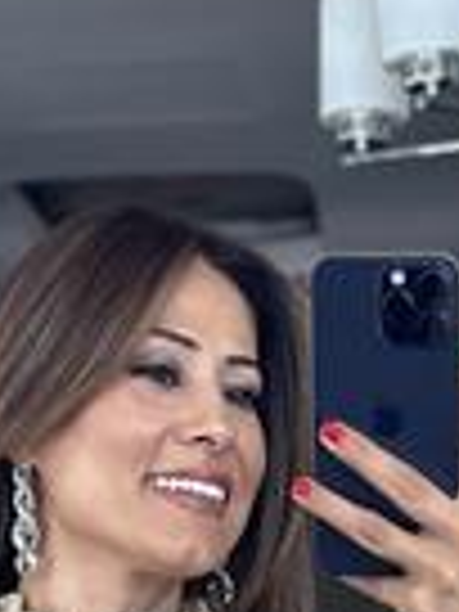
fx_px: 3147
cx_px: 158
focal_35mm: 178
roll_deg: +2.2
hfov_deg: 8.3
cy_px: 1026
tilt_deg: -18.2
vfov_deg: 10.6
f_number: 1.78
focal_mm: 6.86
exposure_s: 1/153
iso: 125
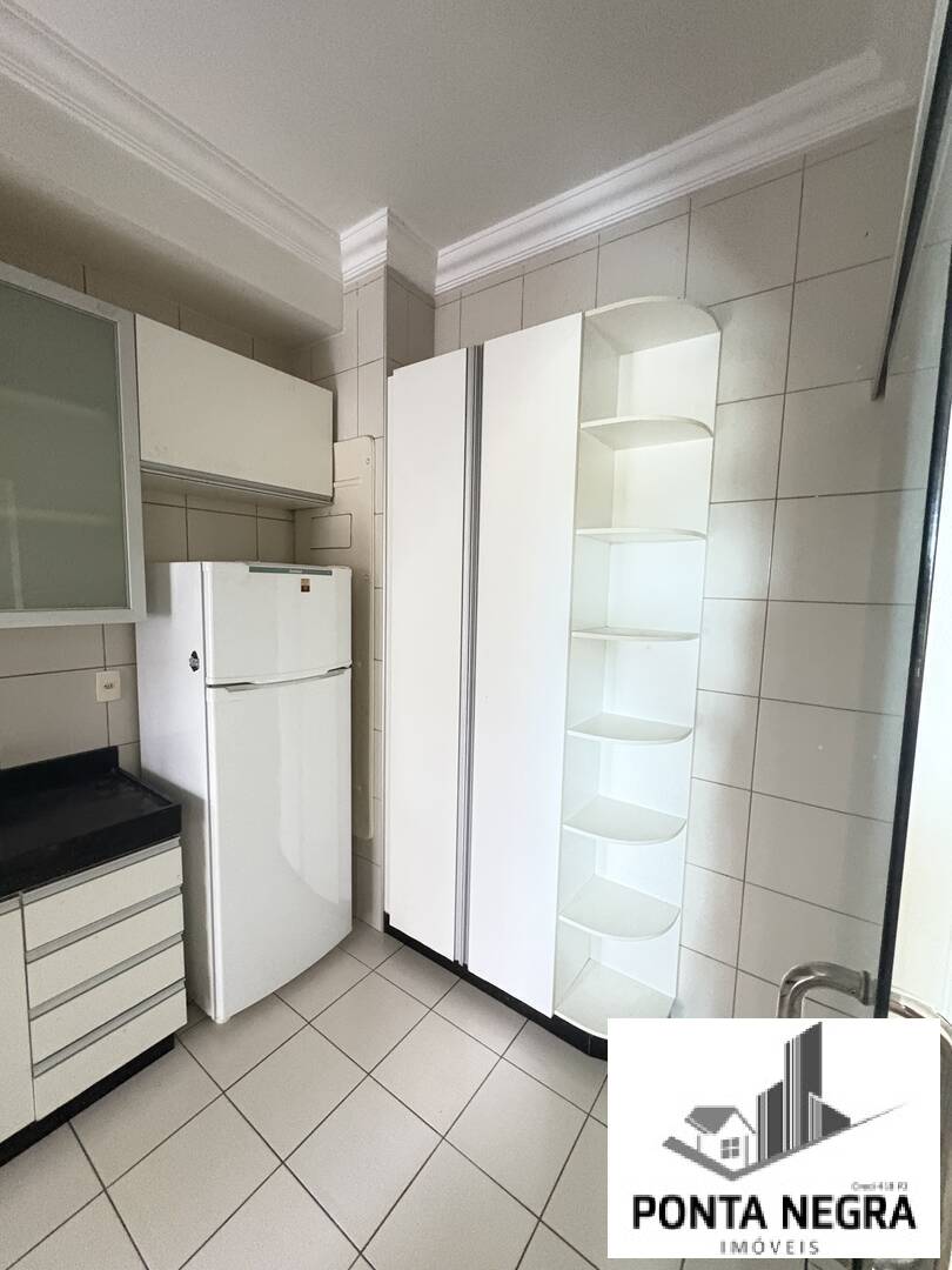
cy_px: 635
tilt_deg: -4.9
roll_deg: -1.9
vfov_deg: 102.1
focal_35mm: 14
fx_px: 513
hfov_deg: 85.7
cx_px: 476
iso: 1000
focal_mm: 2.22
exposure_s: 1/39
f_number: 2.2
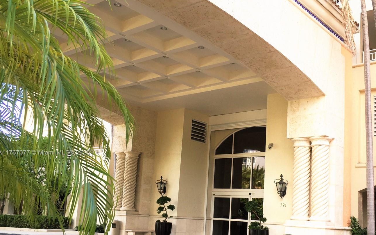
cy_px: 153
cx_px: 229
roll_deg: -1.5
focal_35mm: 38
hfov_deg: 51.1
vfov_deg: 33.3
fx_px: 389
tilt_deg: +6.7
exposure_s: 1/250
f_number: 2.2
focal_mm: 4.15
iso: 32
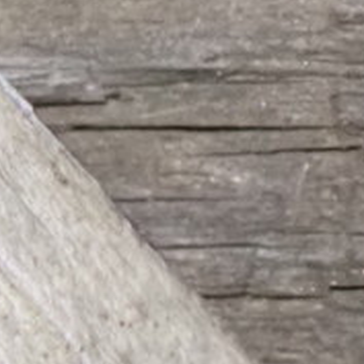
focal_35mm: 425
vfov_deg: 4.1
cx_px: -472
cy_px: 70
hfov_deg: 4.1
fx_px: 5056
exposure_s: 1/30
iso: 1600
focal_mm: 18
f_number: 4.9
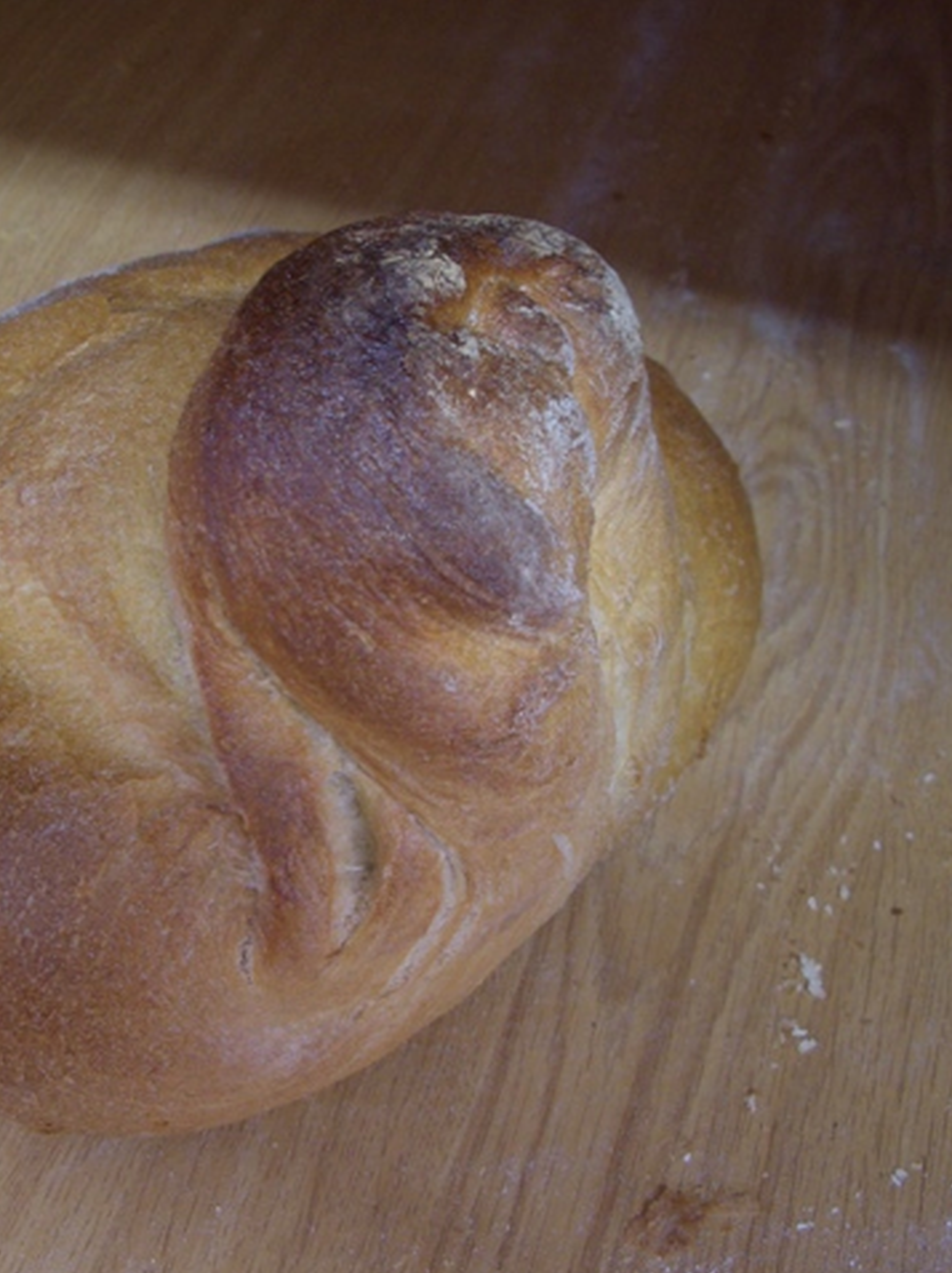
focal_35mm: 47
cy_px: 638
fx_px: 1726
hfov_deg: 30.4
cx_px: 253
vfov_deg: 40.5
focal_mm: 5.8
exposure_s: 1/15
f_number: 2.6
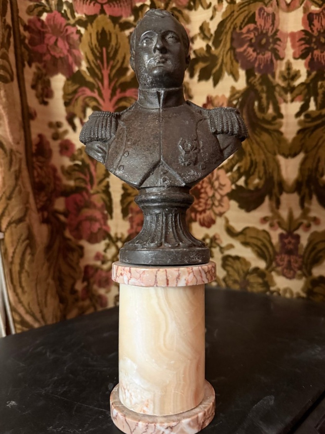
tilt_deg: +0.7
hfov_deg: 56.8
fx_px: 301
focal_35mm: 24
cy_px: 217
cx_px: 162
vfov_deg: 71.6
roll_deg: -0.5
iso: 800
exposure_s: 1/33
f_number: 1.78
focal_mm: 6.76
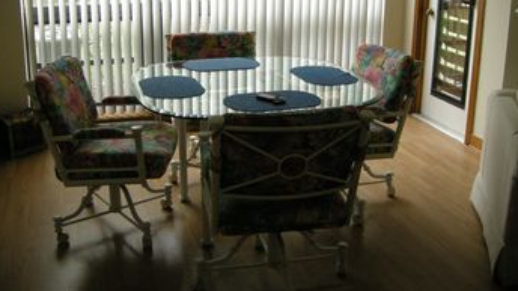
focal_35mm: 42
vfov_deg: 28.1
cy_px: 96
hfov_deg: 48.4
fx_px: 577
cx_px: 259
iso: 389
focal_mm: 7.5
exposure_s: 1/61.7
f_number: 2.7
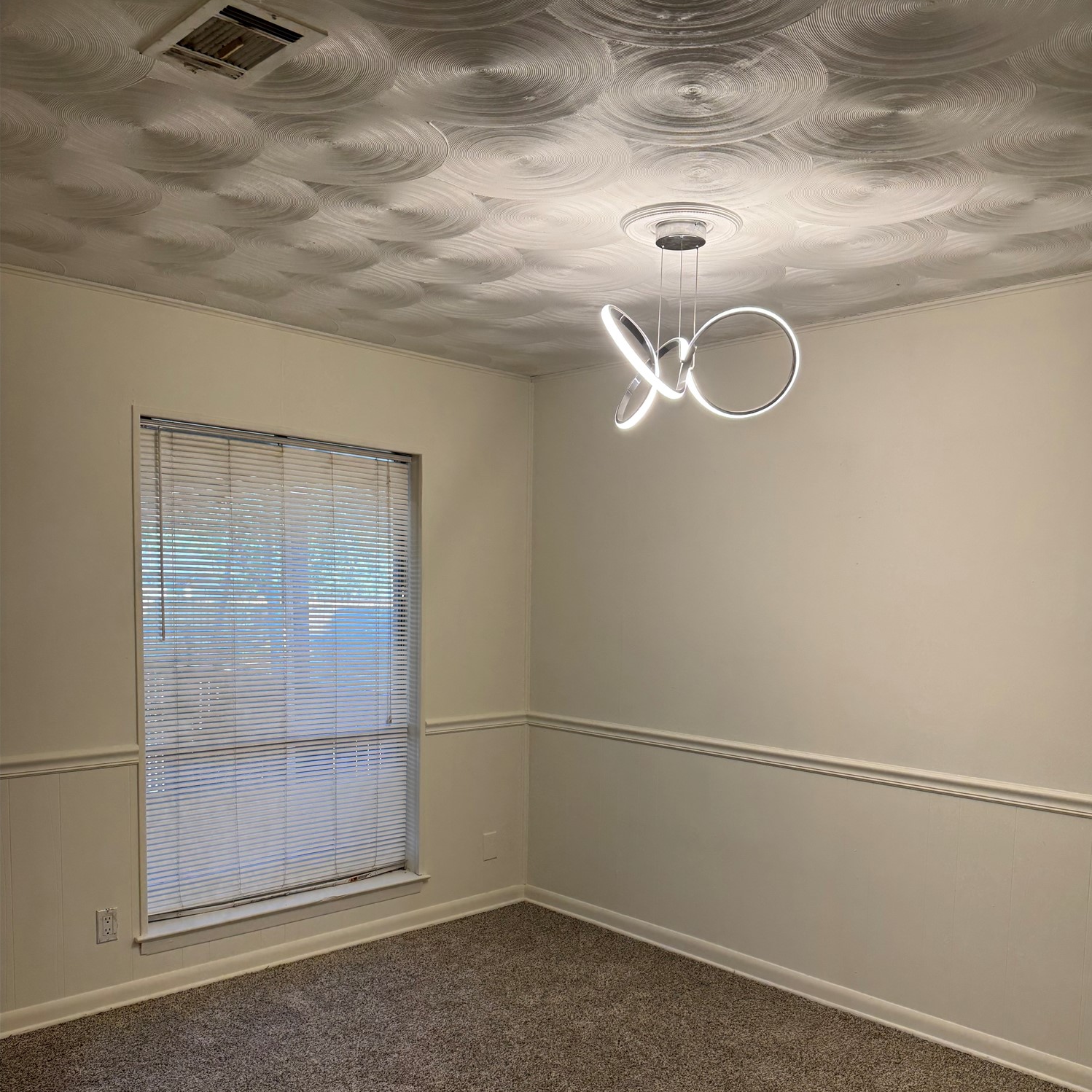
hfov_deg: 55.6
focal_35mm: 29
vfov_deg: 55.0
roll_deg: -0.8
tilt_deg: -5.9
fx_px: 1035
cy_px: 686
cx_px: 559
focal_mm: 6.76
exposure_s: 1/120
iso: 160
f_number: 1.78
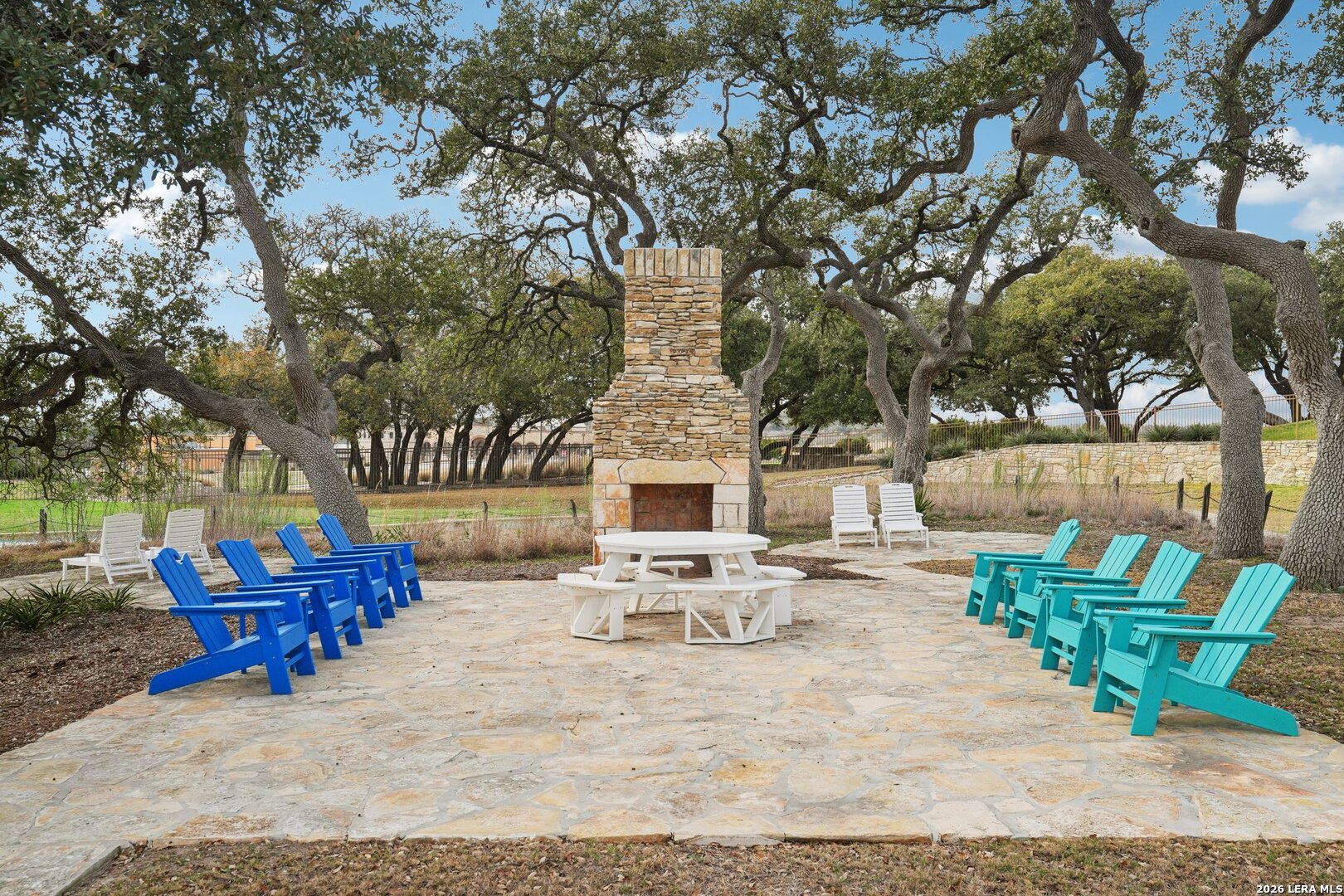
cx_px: 672
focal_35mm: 31
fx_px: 1157
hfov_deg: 60.3
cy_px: 448
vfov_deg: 42.3
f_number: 8
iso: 200
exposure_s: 1/250
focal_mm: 31
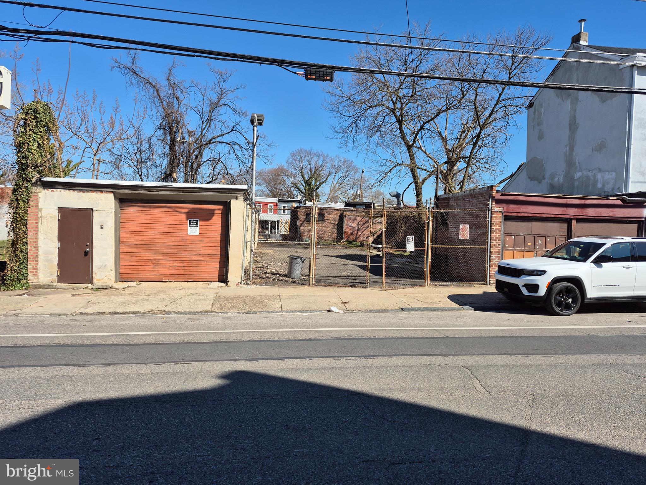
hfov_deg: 73.9
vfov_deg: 58.9
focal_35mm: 23
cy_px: 242
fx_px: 429
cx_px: 323
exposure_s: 1/1692
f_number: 1.8
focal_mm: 5.4
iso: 25
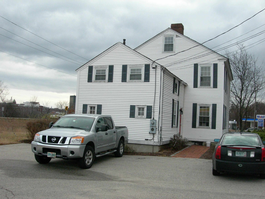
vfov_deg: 37.7
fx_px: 291
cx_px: 132
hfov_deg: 49.0
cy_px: 100
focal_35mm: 38
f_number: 4.8
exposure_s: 1/789
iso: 400
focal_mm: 7.8
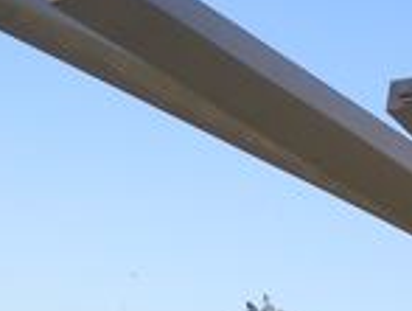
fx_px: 1814
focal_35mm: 152
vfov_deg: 9.7
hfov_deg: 12.5
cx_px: 552
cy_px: 333
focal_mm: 5.8
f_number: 4.3
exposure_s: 1/320
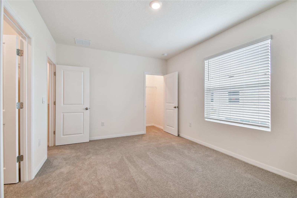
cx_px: 148
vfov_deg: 77.3
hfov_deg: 100.4
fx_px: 124
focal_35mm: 15
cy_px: 99
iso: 100
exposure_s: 1/8
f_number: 7.1
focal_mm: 10
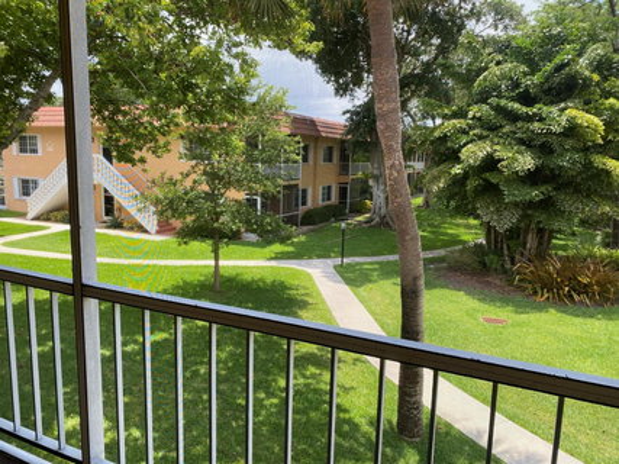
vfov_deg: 53.0
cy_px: 232
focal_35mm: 26
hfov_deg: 67.3
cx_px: 310
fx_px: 465
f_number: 1.8
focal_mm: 4.25
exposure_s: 1/666
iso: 32
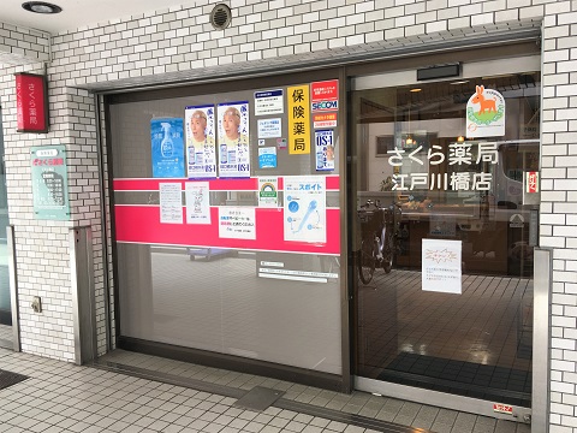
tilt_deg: -3.2
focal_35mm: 29
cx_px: 288
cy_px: 216
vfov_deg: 48.2
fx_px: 483
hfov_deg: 61.7
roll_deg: +0.4
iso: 25
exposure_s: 1/60
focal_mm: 4.15
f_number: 2.2
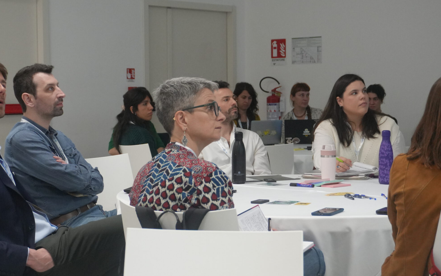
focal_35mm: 74
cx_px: 228
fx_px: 885
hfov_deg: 28.0
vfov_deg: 17.7
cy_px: 160
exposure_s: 1/160
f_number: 5.6
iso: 3200
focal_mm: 37
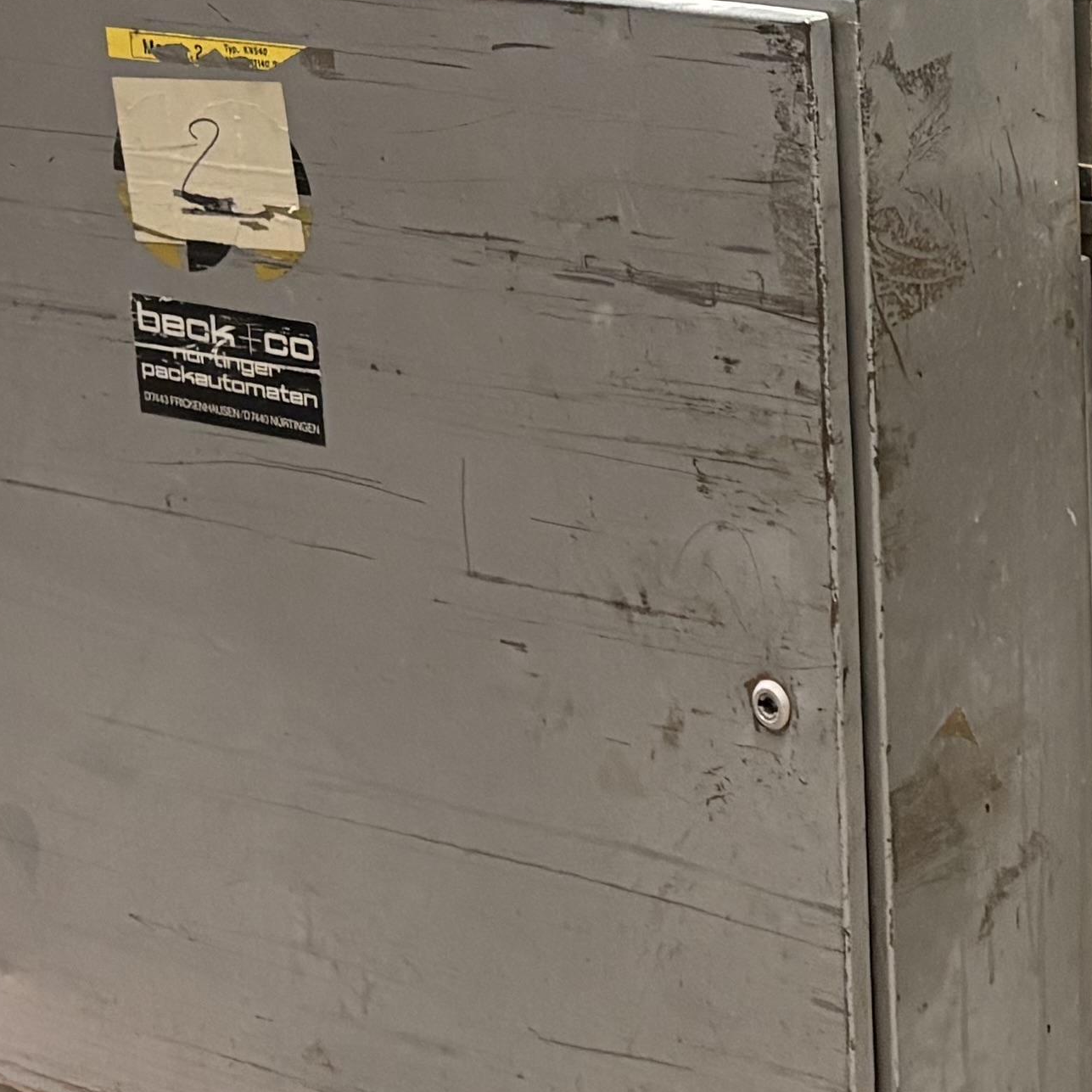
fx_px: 3640
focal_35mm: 102
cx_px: 1381
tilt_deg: -8.4
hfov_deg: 16.2
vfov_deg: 16.7
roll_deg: +1.2
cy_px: -1
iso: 250
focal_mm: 5.96
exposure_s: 1/50
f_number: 1.6
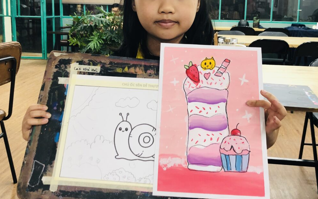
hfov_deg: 49.3
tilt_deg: -7.6
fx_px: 347
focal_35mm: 40
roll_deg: -1.3
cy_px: 66
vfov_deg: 31.7
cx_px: 159
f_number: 1.8
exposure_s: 1/33
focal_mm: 4
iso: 25
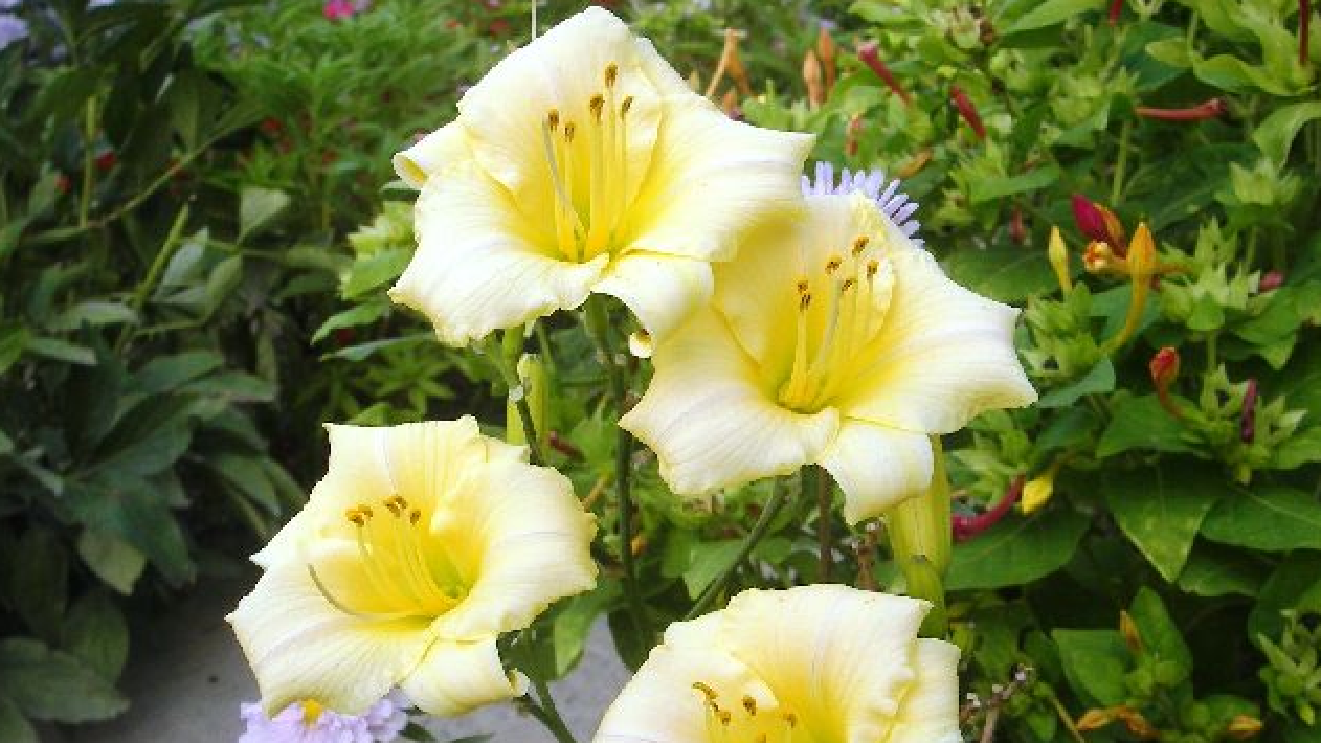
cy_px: 496
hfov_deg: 48.4
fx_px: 1471
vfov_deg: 28.2
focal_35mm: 42
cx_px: 657
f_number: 3.3
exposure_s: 1/200
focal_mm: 6.3
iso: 50
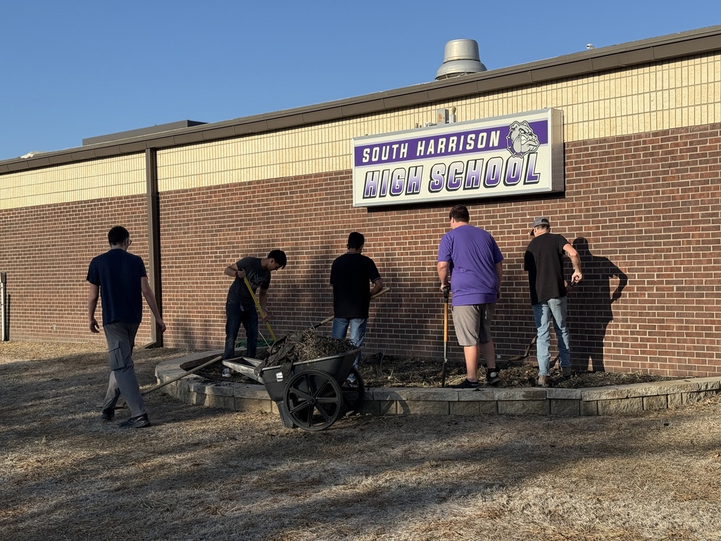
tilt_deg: +0.3
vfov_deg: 30.3
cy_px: 270
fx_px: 1000
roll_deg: +2.6
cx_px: 360
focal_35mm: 48
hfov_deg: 39.7
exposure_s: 1/6536
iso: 64
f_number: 1.78
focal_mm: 6.76
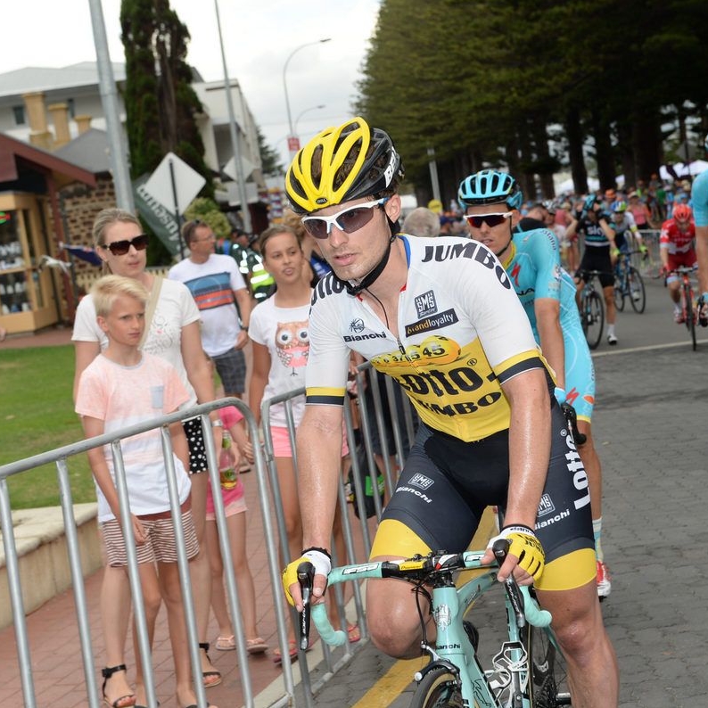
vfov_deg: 22.5
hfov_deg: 22.5
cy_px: 354
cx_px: 384
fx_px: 1782
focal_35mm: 77
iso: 200
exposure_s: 1/250
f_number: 7.1
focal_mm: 60
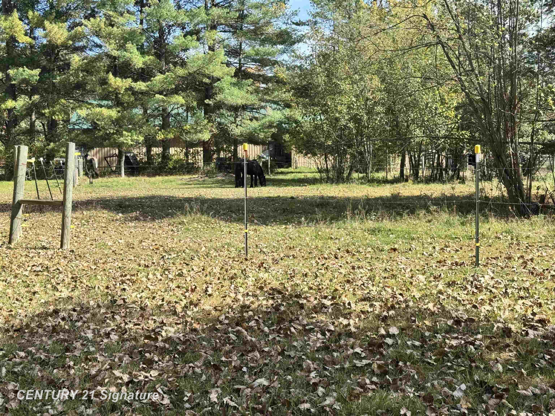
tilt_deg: -3.9
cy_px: 208
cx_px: 278
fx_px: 770
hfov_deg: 39.7
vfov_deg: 30.3
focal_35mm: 48
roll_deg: +0.8
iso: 64
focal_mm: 6.76
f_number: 1.78
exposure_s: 1/1458
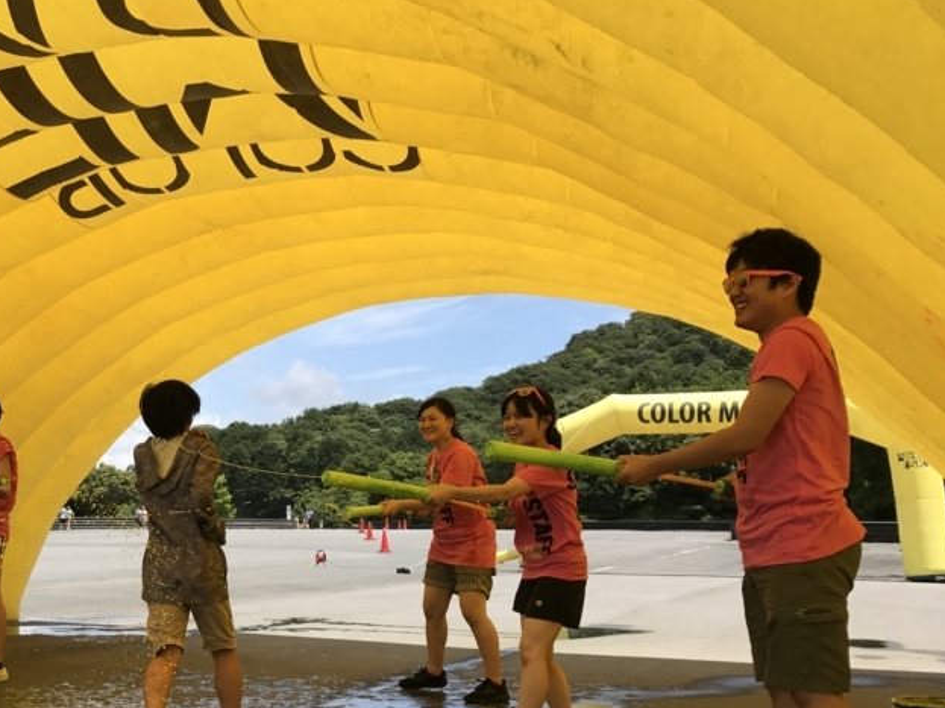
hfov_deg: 39.5
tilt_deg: +2.9
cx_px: 176
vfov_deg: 31.2
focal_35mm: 46
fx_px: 1256
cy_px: 479
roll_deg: -0.2
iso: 20
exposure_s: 1/1880
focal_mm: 3.99
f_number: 1.8
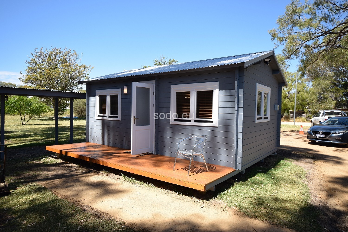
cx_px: 174
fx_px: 217
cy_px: 116
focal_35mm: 22
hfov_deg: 77.3
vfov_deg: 56.1
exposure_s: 1/250
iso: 200
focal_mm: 15
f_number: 8
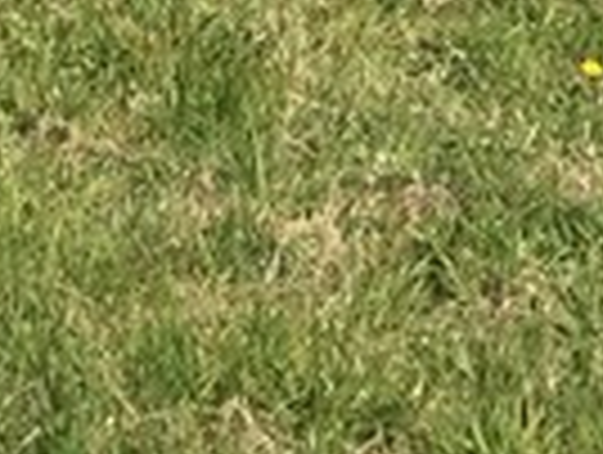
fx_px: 3857
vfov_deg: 5.9
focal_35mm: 221
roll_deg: -0.5
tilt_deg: -1.2
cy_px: -1187
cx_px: -432
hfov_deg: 8.6
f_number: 2.2
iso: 32
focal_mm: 4.15
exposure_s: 1/1883
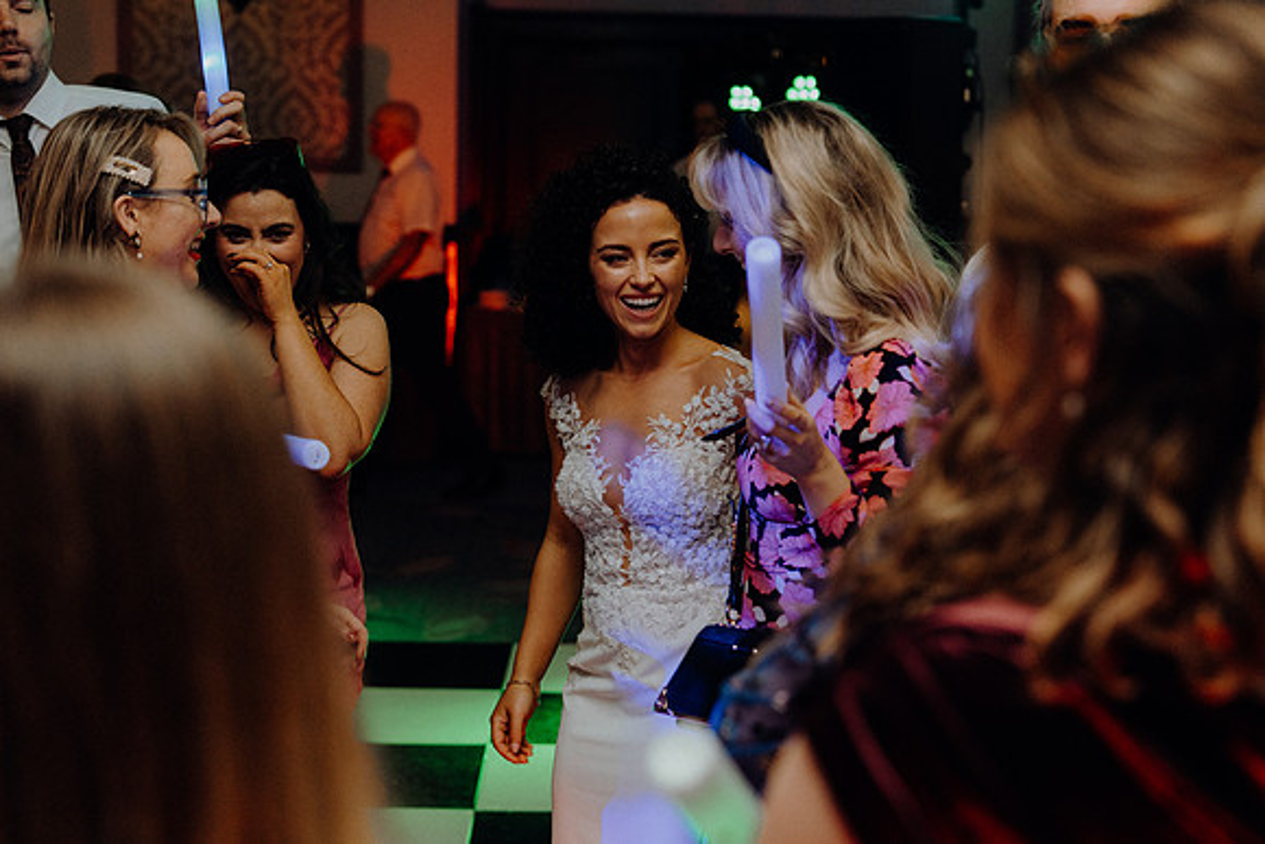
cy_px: 422
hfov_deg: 28.8
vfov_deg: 19.5
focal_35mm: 70
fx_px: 2460
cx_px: 632
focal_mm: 70
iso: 2500
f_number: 3.5
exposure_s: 1/160
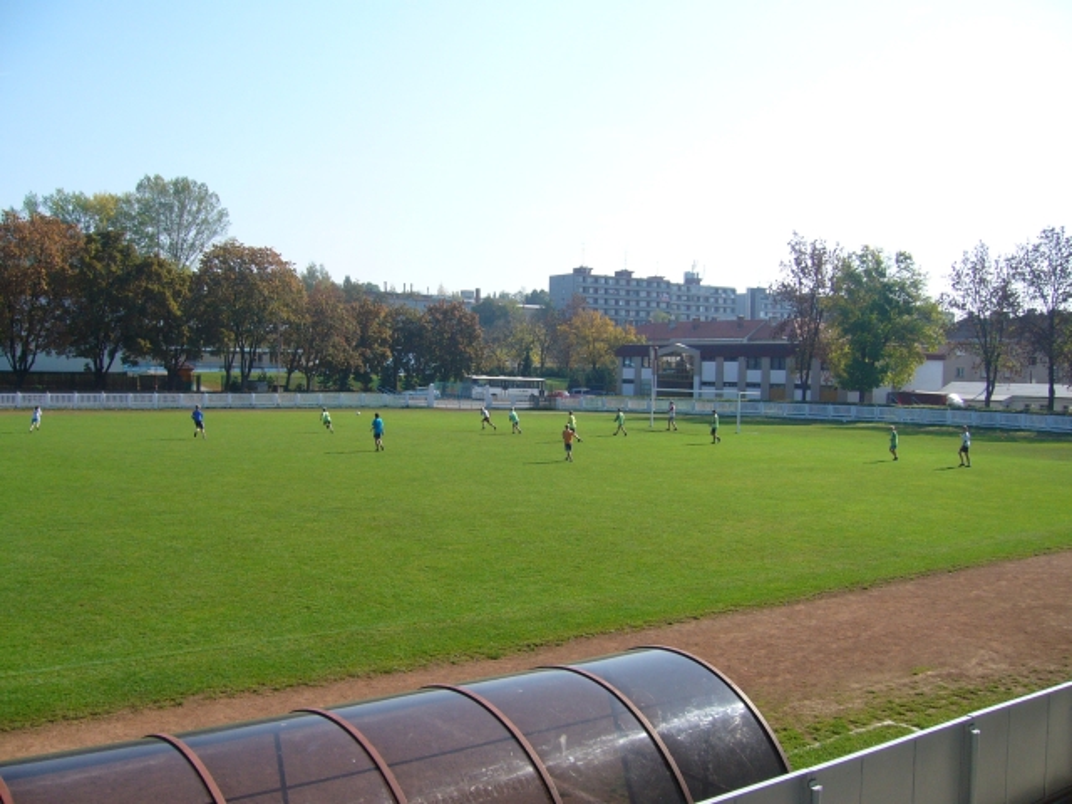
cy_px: 402
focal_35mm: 35
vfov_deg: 40.7
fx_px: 1084
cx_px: 536
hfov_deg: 52.6
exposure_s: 1/400
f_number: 5.6
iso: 100
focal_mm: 5.8
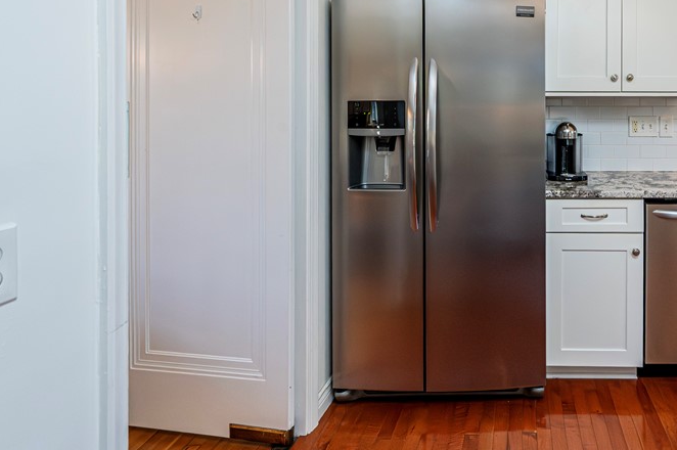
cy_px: 124
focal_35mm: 23
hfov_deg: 70.2
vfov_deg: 53.1
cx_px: 521
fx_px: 432
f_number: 8
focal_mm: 14
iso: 5000
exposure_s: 1/200
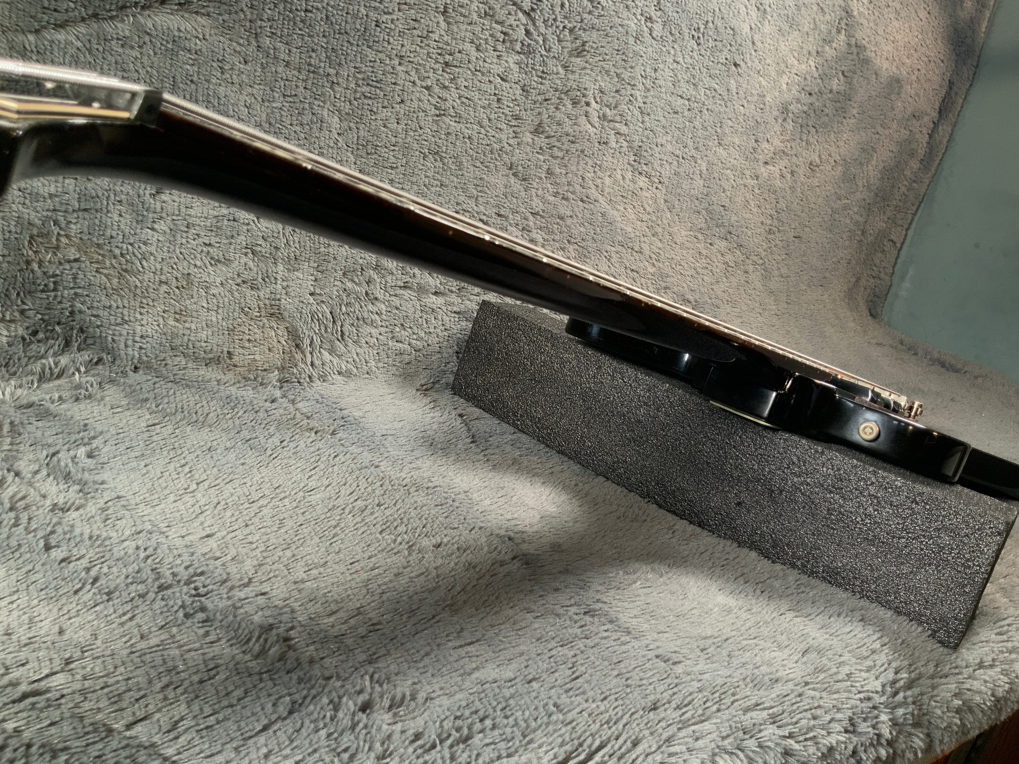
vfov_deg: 48.2
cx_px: 510
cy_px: 382
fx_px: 854
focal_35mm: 29
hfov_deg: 61.7
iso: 64
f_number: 1.8
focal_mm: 3
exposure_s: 1/62
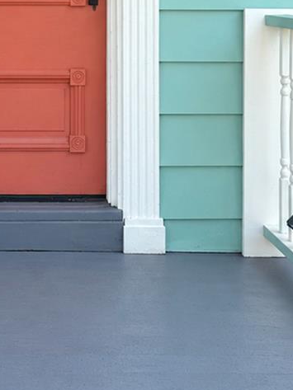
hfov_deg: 18.8
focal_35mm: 76
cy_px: -23
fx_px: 857
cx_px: -5
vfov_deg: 24.2
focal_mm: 6.76
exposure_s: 1/1230
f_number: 1.78
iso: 80
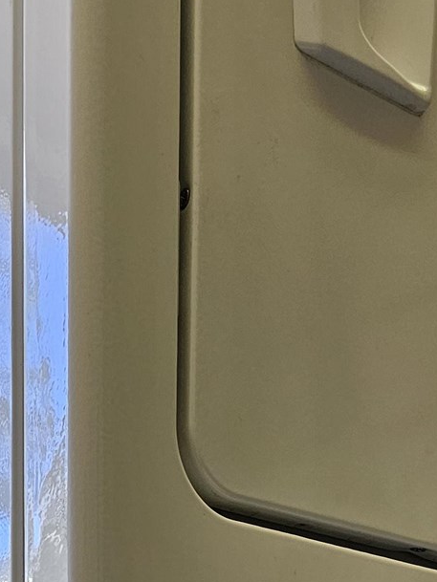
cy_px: 985
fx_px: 1464
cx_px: 250
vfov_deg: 18.5
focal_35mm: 87
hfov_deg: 17.0
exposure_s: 1/120
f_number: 1.7
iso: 160
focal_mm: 6.3
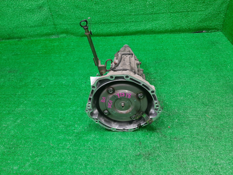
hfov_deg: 67.3
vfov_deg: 53.1
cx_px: 116
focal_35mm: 26
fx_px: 175
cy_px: 88
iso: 153
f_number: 1.7
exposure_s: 1/50
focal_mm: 3.93
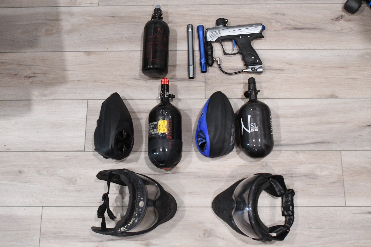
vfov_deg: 36.9
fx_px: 371
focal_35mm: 36
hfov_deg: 53.1
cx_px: 186
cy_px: 124
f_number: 2.5
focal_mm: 24
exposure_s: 1/640
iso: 10000
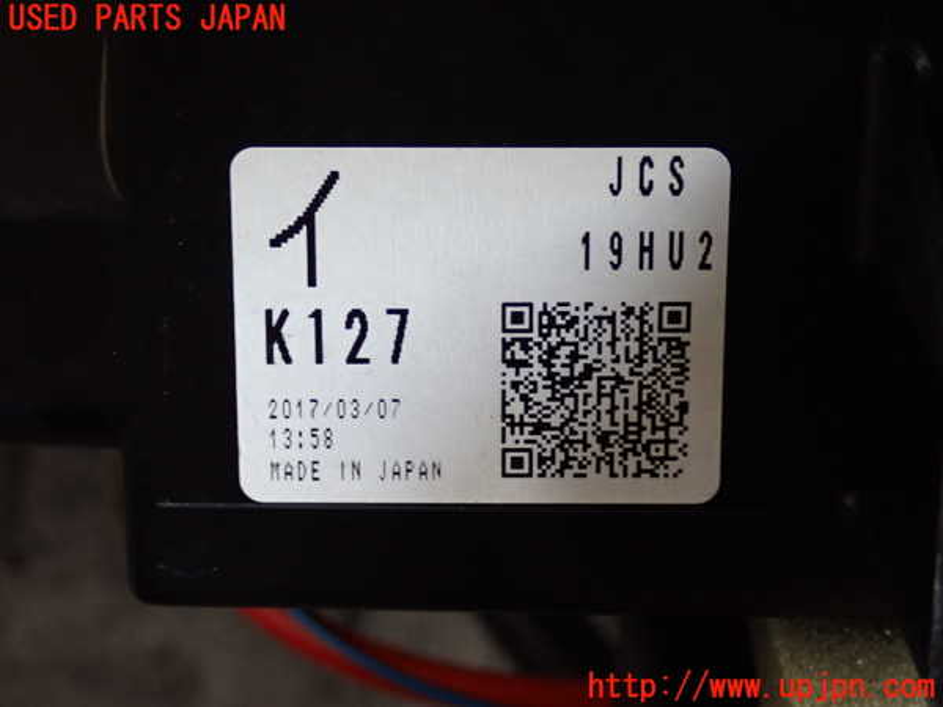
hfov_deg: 25.3
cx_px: 472
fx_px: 2098
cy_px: 354
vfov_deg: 19.1
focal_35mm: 77
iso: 640
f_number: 4.1
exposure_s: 1/80
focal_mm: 13.65
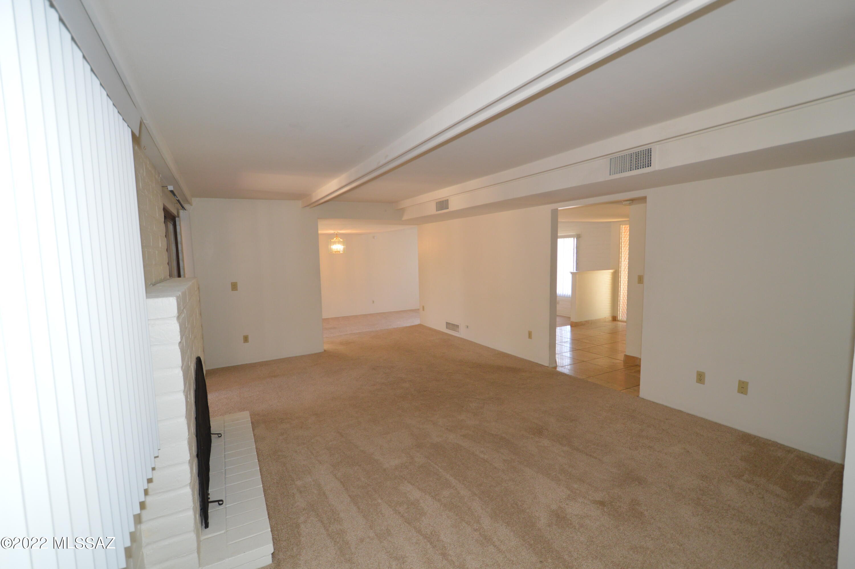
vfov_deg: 77.2
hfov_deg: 100.4
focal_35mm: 15
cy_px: 284
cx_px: 428
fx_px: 356
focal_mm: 10
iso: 560
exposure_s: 1/60
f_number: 3.5
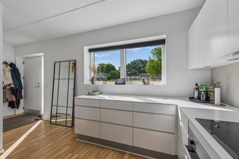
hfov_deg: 100.4
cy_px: 80
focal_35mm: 15
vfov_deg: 77.3
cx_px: 120
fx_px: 100
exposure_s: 1/100
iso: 250
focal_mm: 15
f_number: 10
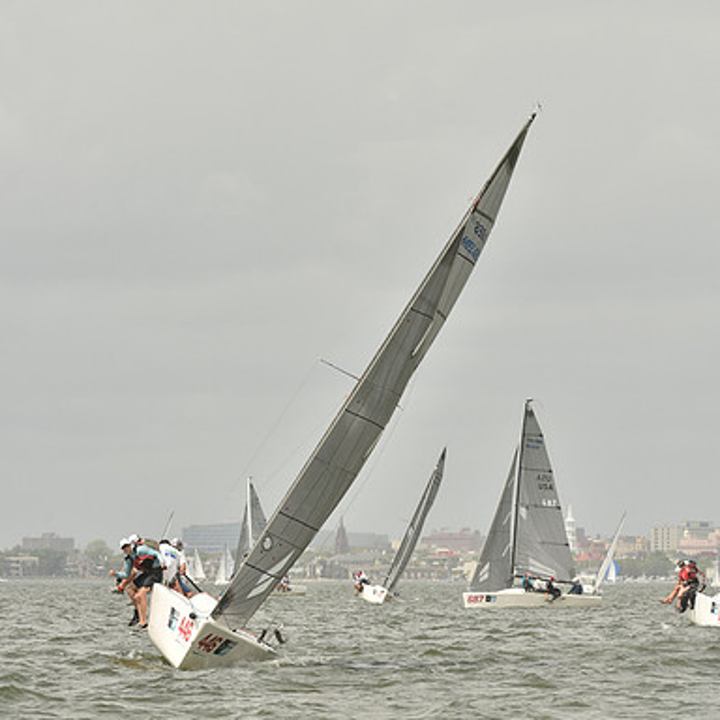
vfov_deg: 6.8
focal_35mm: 257
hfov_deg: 6.8
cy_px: 281
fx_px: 6048
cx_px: 361
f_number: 7.1
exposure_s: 1/1250
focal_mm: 200
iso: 320
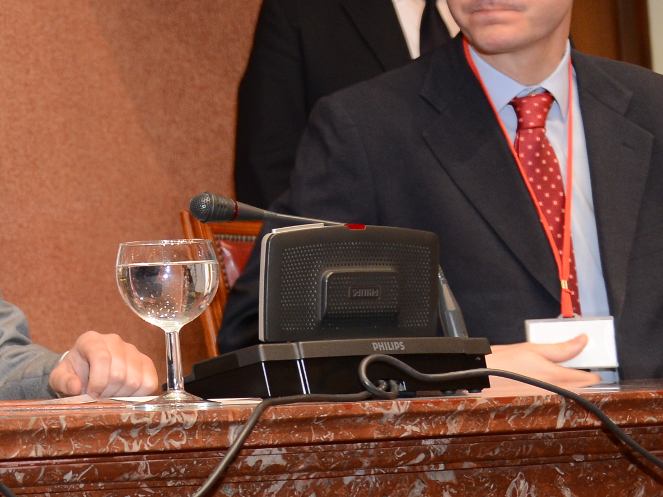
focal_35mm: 130
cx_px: -735
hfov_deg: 12.9
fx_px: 2490
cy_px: 125
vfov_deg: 11.4
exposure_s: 1/60
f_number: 3.5
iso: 800
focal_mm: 29
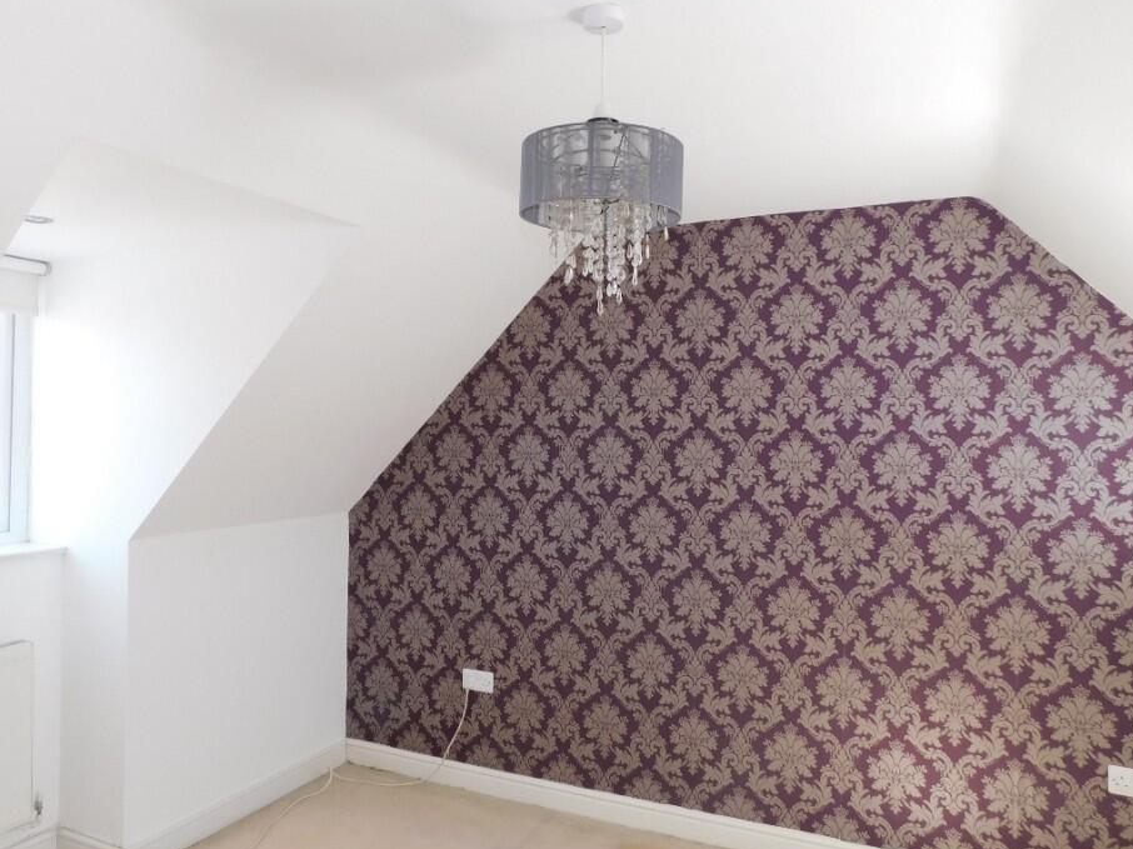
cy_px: 406
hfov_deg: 67.3
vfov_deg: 53.0
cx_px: 540
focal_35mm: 26
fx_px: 851
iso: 125
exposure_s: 1/60
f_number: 3
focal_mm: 4
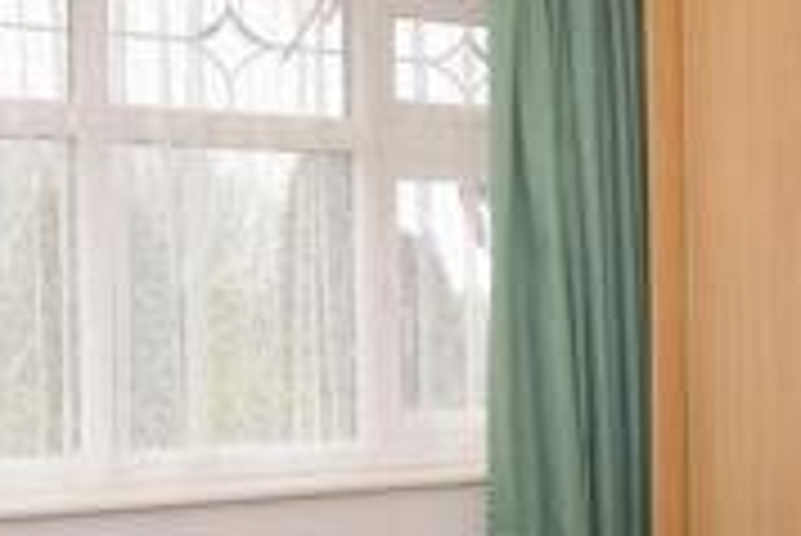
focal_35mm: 61
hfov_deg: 32.8
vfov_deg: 22.3
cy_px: 295
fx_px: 1355
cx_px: 315
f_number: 7.1
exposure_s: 1/80
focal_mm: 11
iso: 400
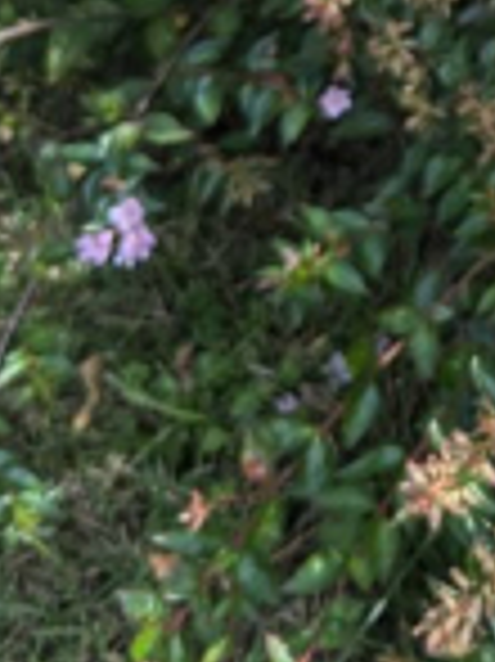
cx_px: 922
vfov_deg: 18.2
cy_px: -288
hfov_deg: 13.4
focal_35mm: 98
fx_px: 1871
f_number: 1.85
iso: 46
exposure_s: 1/662
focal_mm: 6.81
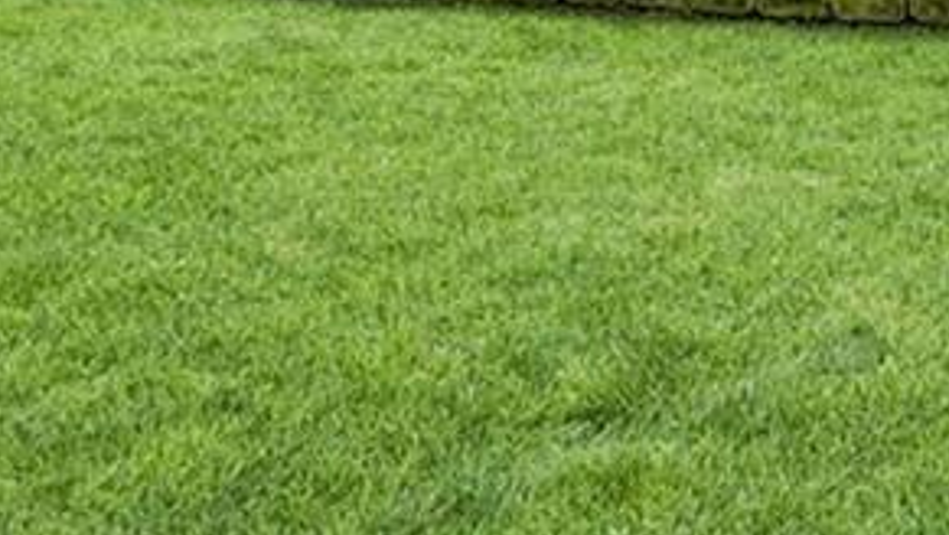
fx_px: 1485
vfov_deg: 18.5
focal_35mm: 59
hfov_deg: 34.5
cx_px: 744
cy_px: -228
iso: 100
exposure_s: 1/100
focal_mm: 16
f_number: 5
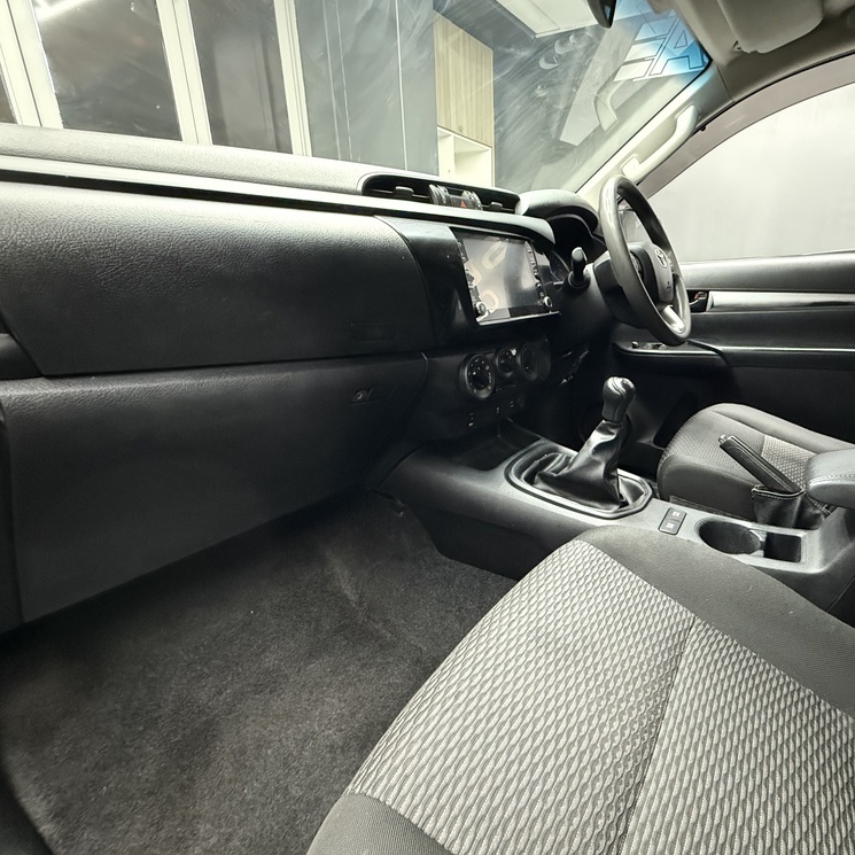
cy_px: 427
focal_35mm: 17
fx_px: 475
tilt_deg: -17.5
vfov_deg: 84.0
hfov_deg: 82.0
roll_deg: -1.4
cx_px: 546
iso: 1250
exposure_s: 1/33
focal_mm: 2.22
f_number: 2.2
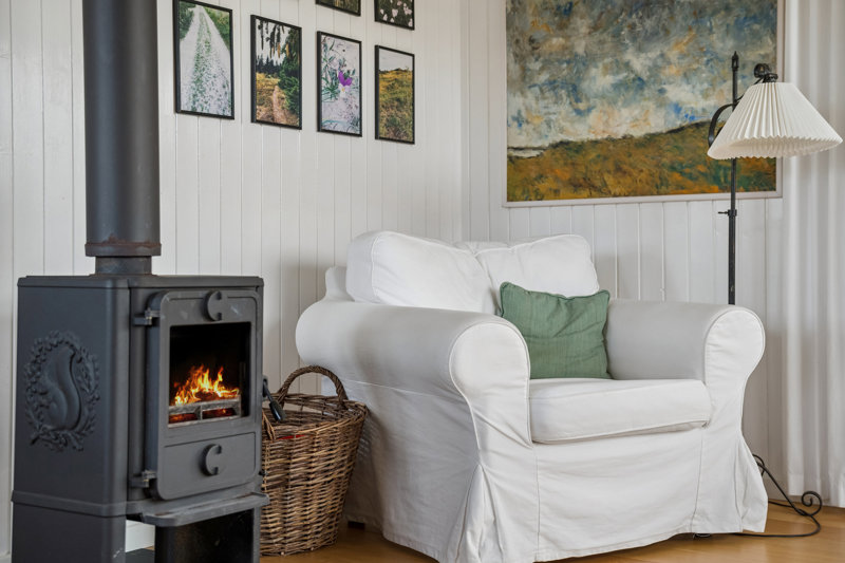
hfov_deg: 39.6
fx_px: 1173
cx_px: 422
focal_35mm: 50
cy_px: 282
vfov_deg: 27.0
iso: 800
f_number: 4
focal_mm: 50
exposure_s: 1/160
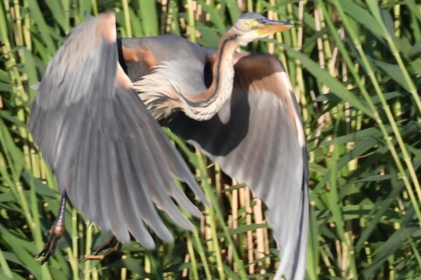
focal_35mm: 750
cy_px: 140
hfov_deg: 2.8
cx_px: 210
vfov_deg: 1.8
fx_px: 8766
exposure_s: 1/800
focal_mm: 500
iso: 500
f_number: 7.1
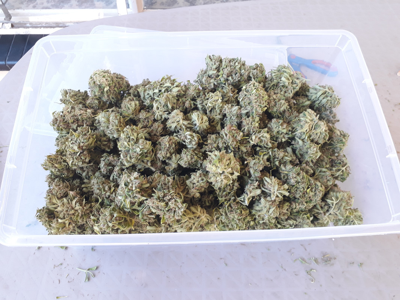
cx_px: 200
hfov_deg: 65.3
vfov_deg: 51.3
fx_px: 312
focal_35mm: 27
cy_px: 150
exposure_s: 1/33
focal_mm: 3.6
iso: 50
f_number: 1.9
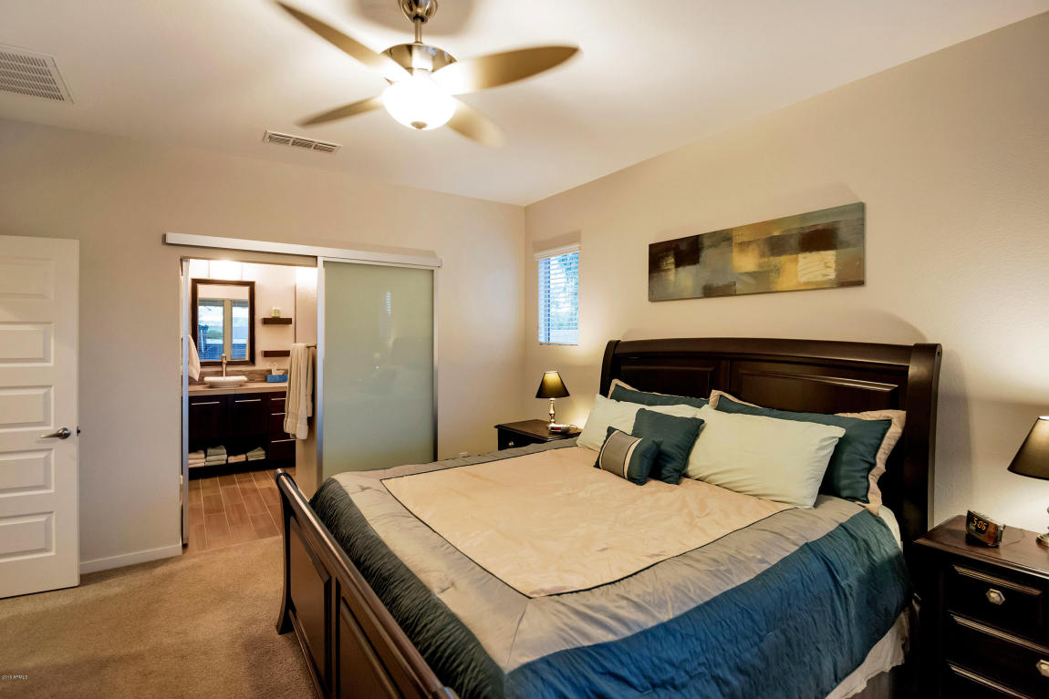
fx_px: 466
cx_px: 524
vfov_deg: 73.8
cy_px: 350
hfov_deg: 96.7
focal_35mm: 16
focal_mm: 16
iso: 2000
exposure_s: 1/60
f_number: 2.8
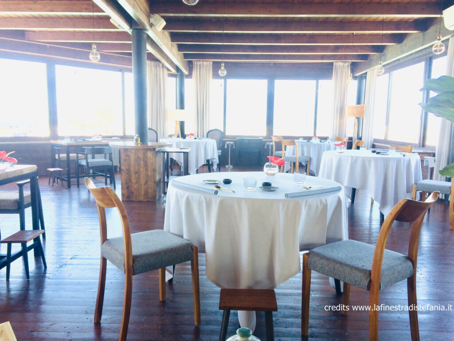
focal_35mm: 29
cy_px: 170
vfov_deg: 48.2
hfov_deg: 61.7
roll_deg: -2.5
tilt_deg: -8.6
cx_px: 227
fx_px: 380
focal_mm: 4.15
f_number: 2.2
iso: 64
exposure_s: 1/100
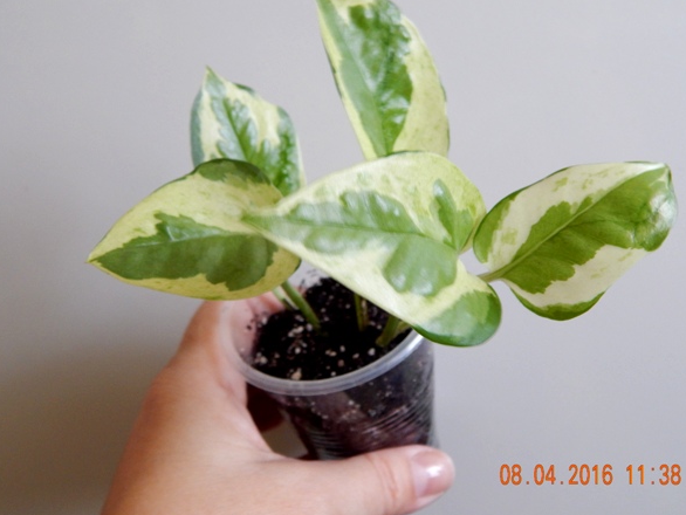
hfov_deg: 50.1
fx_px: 734
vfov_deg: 38.7
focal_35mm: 37
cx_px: 342
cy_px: 231
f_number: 3.2
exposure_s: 1/30
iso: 220
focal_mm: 5.6
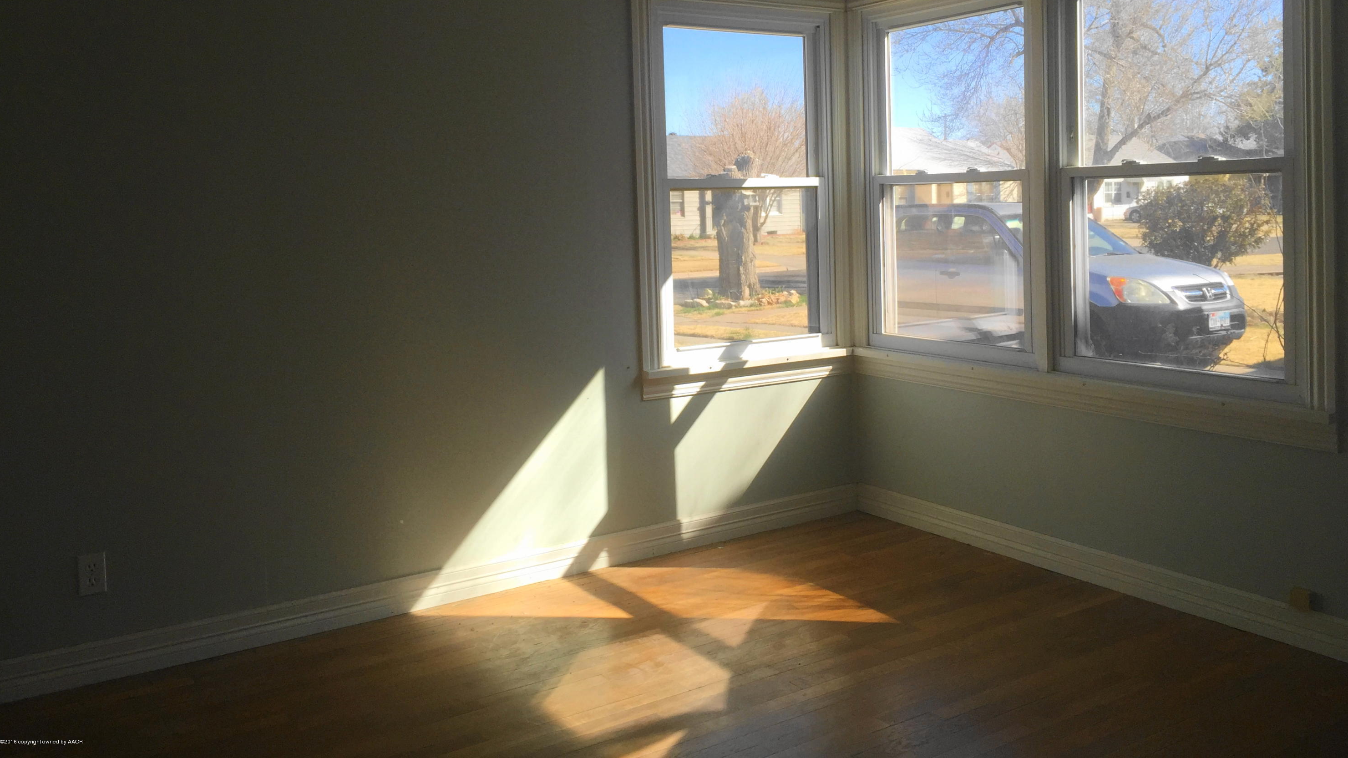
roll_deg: +1.6
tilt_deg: -1.7
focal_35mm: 32
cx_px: 680
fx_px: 1144
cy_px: 262
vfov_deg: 36.4
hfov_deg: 61.0
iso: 32
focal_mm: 4.15
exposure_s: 1/482
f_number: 2.2
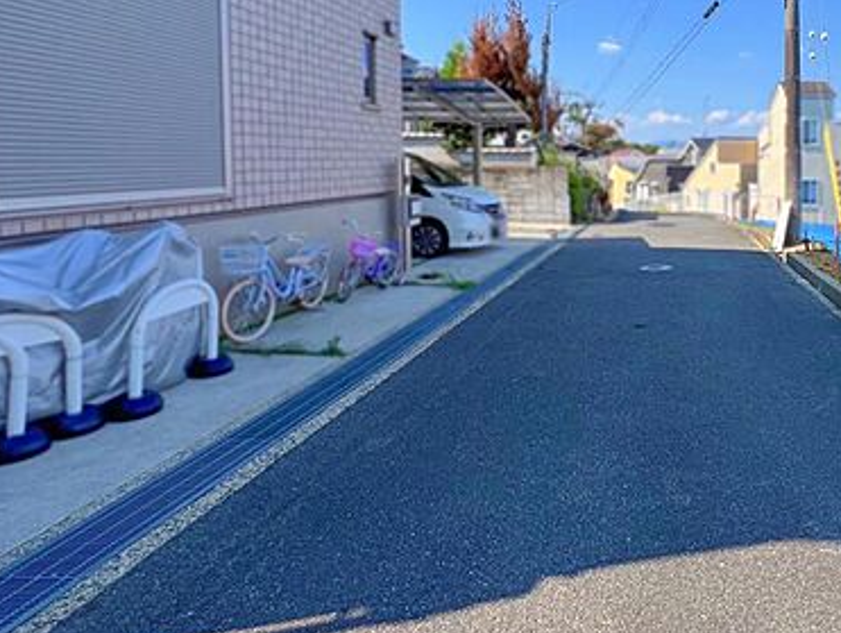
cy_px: 179
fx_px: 511
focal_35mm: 21
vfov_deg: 60.9
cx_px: 657
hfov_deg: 71.9
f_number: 1.8
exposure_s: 1/1600
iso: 32
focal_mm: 1.57
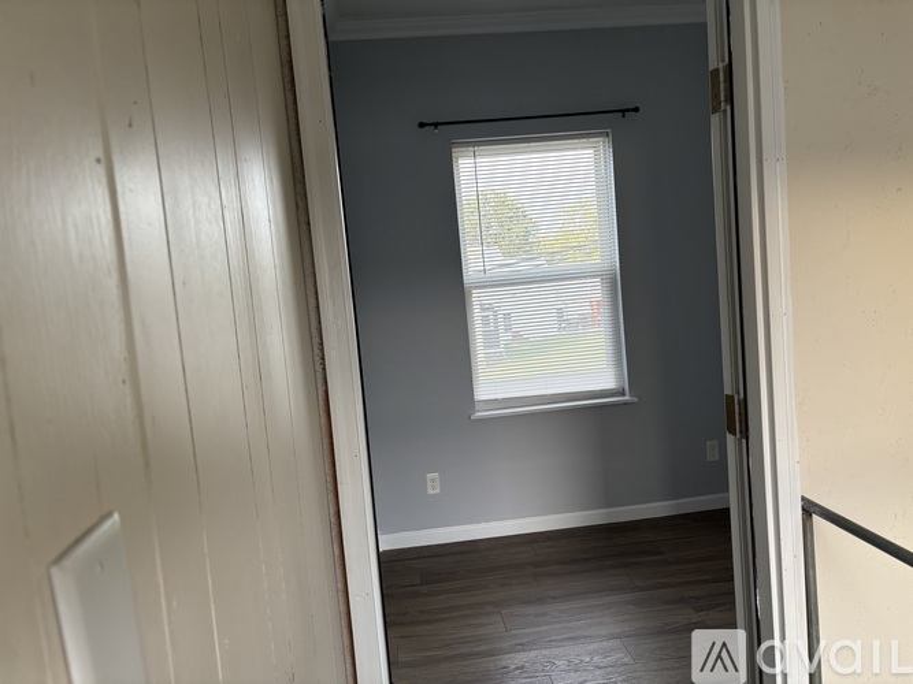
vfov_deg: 53.0
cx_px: 456
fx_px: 686
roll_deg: +4.4
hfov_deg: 67.3
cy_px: 342
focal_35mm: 26
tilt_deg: -5.7
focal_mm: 5.96
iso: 125
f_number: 1.6
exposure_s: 1/121
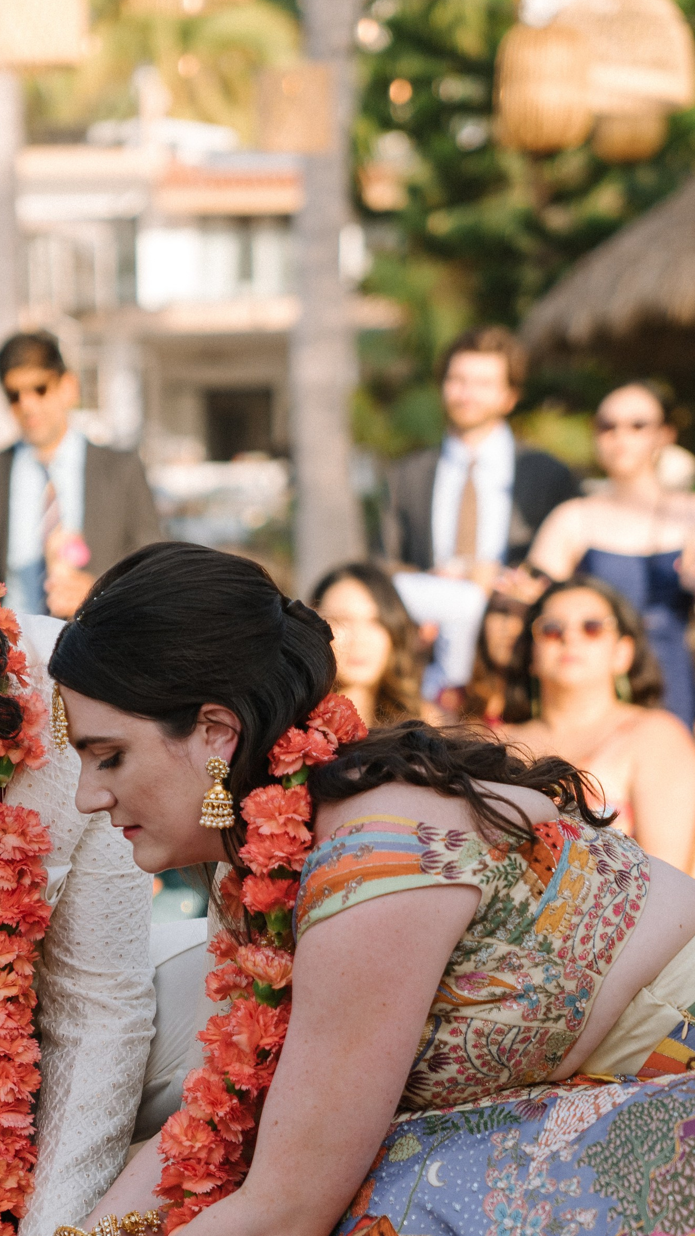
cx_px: 88
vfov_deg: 16.8
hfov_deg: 9.5
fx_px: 4161
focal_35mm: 127
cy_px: 874
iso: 320
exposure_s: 1/1250
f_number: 2.8
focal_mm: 70
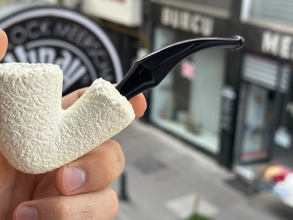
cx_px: 116
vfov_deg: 23.2
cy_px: 86
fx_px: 533
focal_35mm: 63
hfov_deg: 30.6
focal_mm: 6.86
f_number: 1.78
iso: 64
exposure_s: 1/480
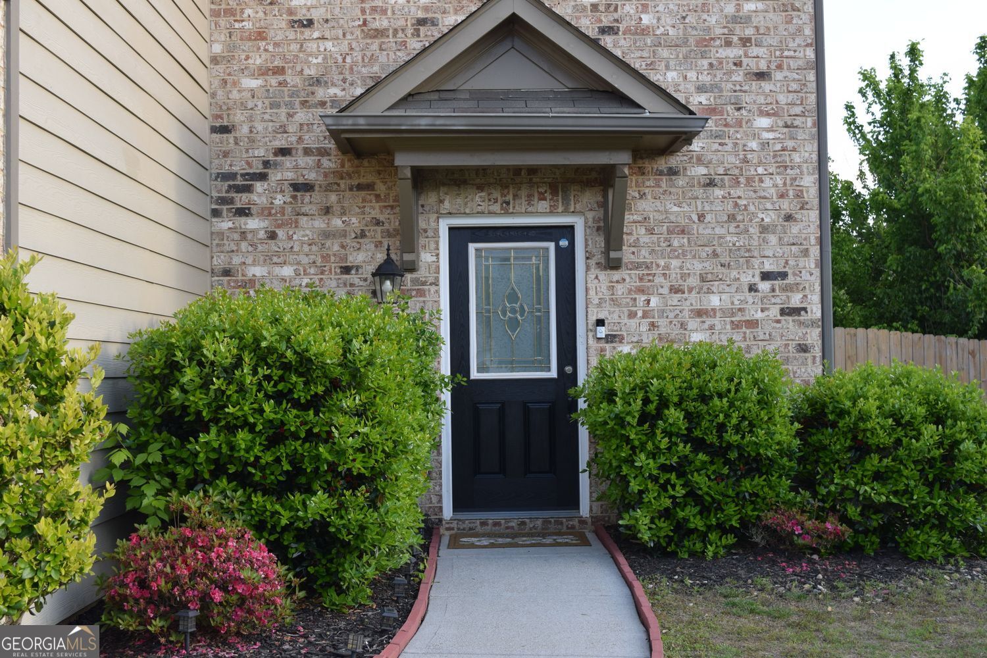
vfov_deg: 30.8
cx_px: 494
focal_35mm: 44
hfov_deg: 45.0
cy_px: 329
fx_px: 1193
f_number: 8
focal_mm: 29
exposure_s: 1/250
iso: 400
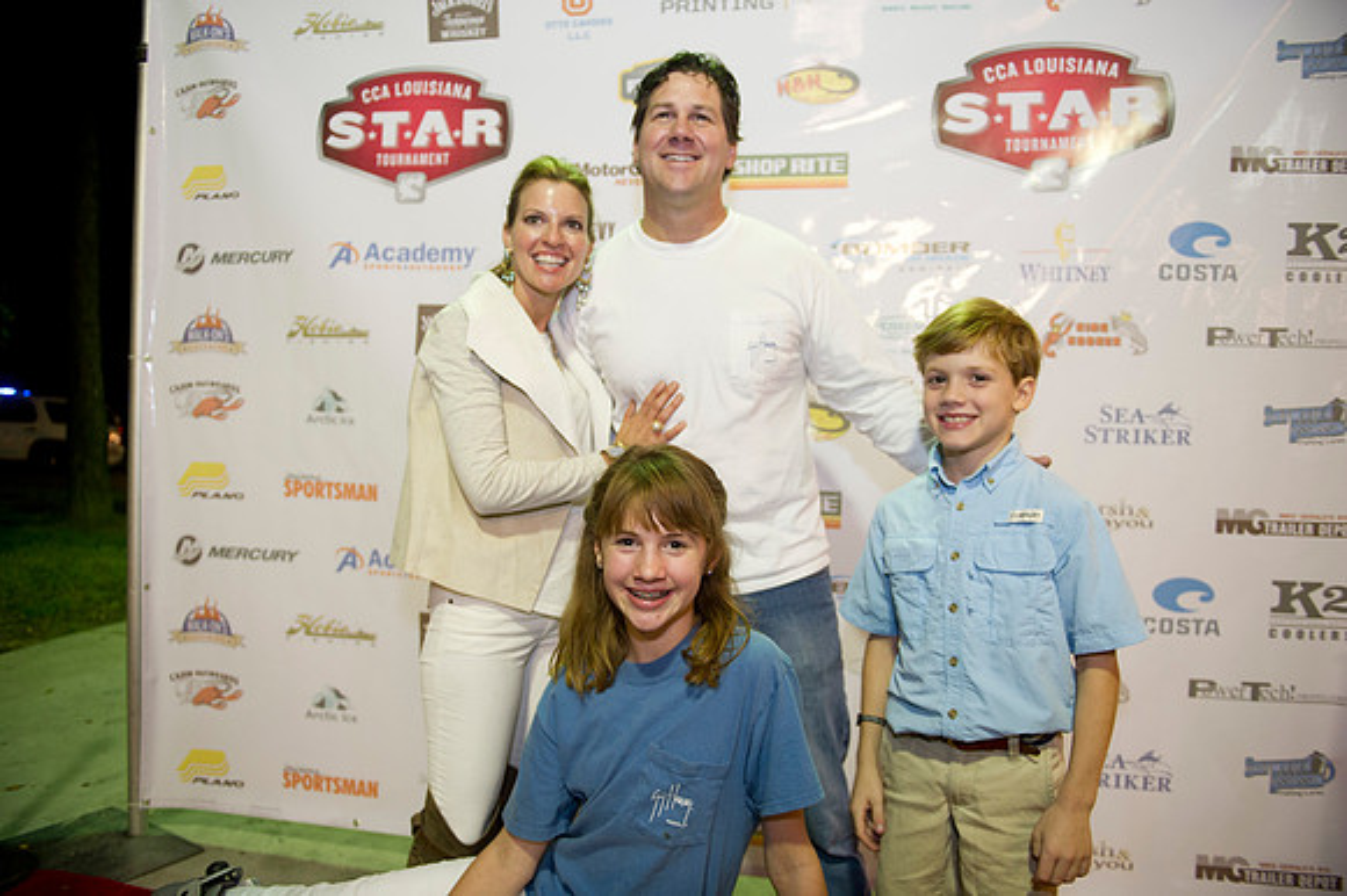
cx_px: 674
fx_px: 897
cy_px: 448
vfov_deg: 53.1
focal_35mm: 24
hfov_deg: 73.8
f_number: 2.8
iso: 1250
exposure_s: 1/60
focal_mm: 24
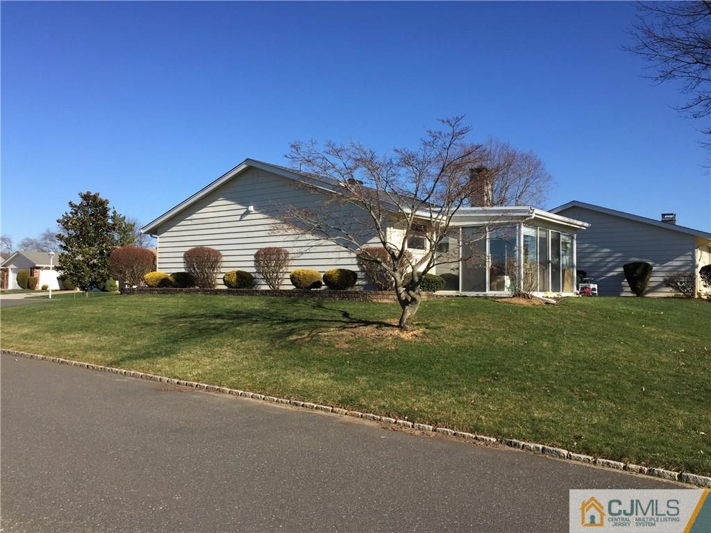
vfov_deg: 48.2
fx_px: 596
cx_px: 356
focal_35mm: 29
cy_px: 266
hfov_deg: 61.7
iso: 32
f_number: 2.2
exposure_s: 1/1721
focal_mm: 4.15
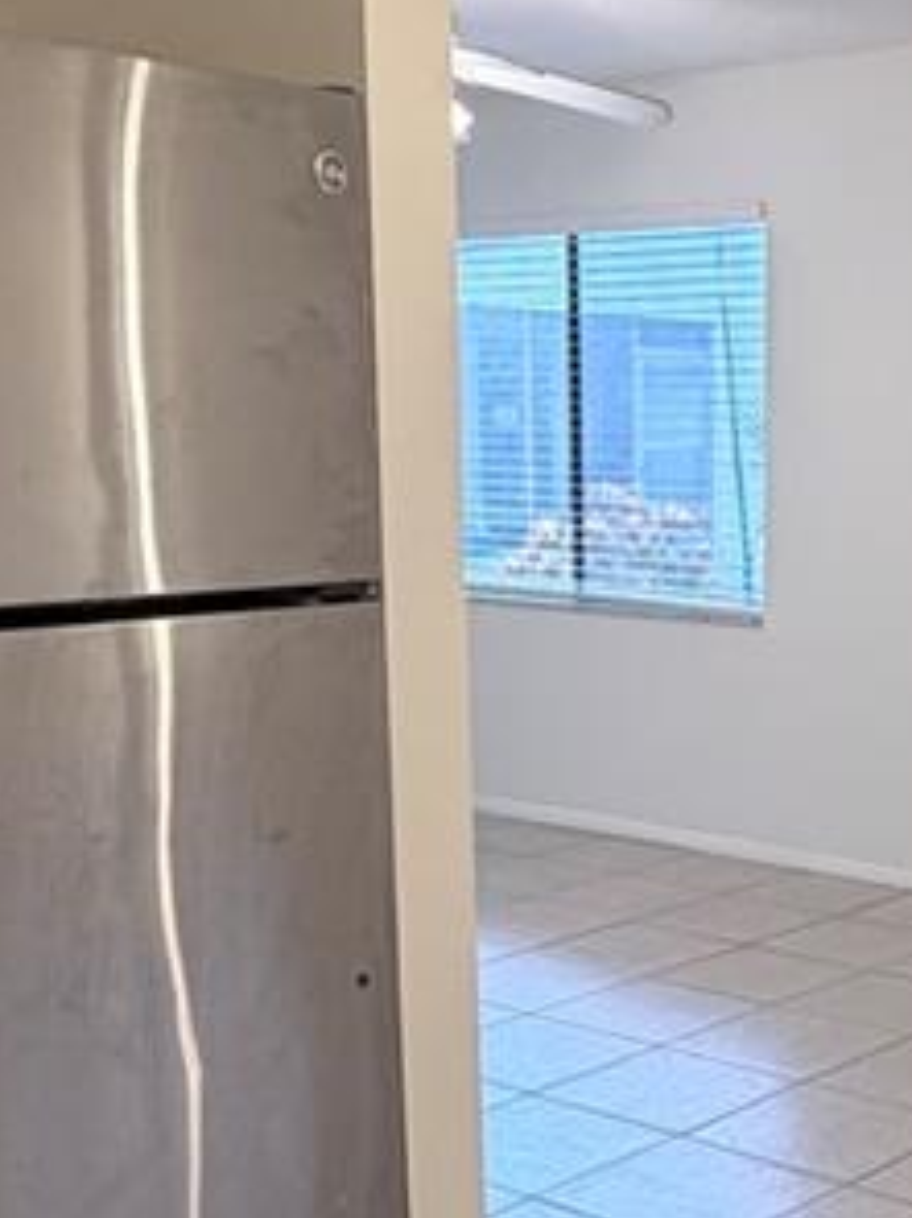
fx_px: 2004
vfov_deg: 33.3
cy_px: 859
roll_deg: -1.1
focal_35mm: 57
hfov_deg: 24.8
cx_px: 850
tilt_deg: -12.9
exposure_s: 1/120
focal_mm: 2.22
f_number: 2.2
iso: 320
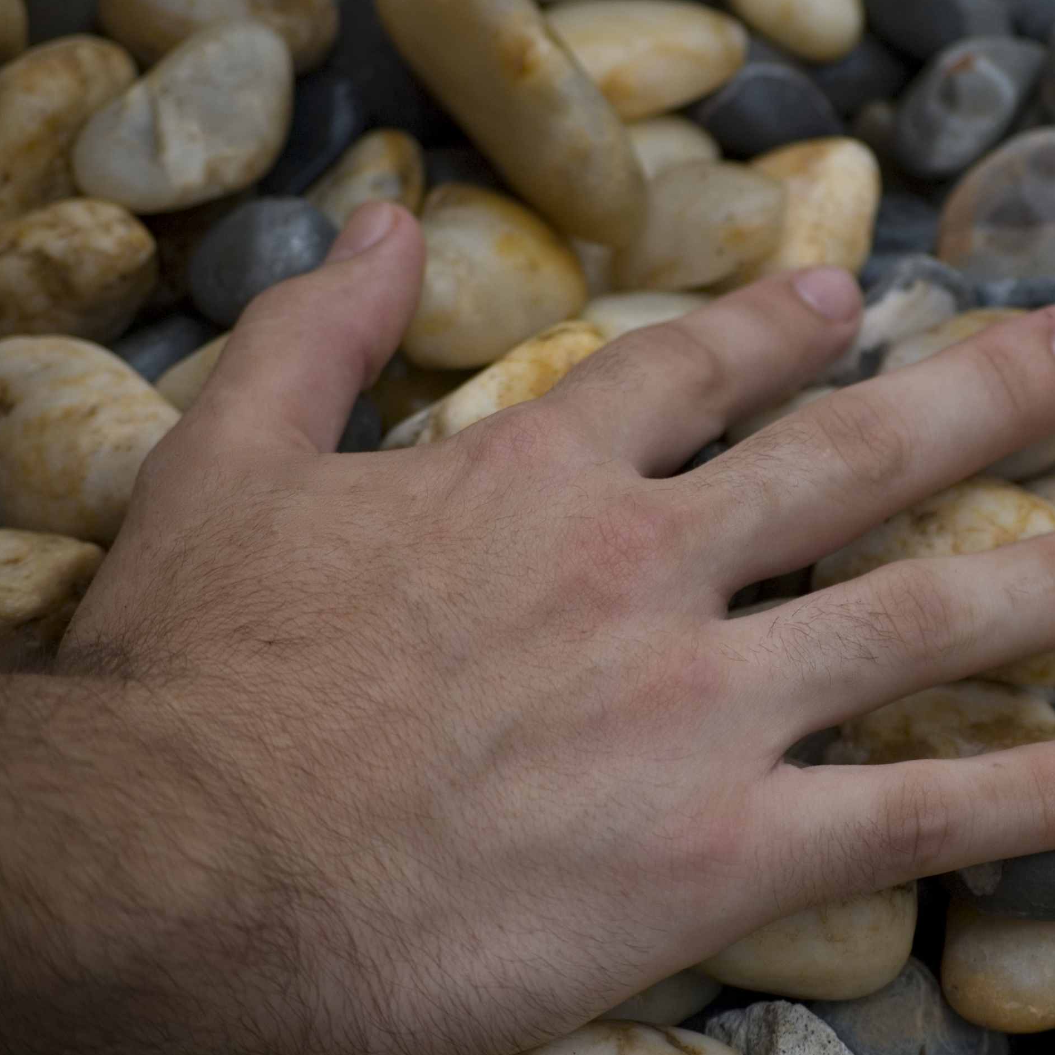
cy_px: 528
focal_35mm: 174
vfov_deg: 10.0
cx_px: 781
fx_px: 6000
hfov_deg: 10.0
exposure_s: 1/80
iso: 200
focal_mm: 86
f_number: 4.5
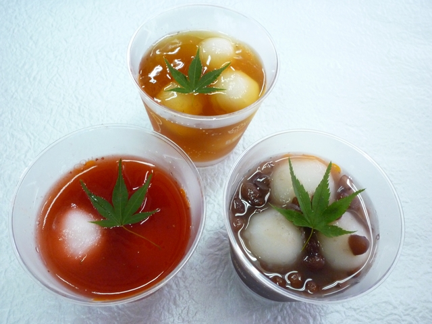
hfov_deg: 55.4
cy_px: 162
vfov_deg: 42.9
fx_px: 412
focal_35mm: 33
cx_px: 216
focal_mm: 5.8
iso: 400
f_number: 3.6
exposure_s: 1/30
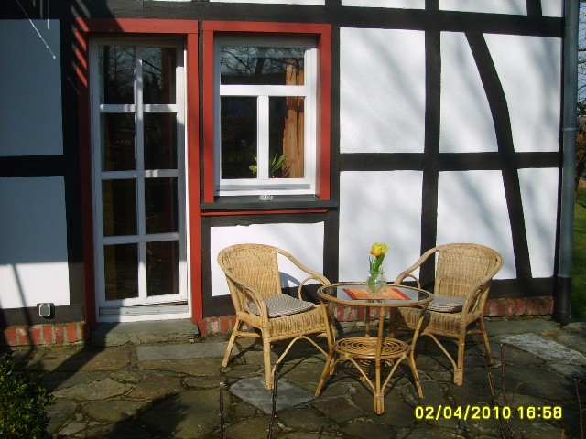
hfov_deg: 43.9
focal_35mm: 43
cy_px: 220
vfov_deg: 33.6
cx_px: 293
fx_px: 728
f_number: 7.7
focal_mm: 7.2
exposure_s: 1/180
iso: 50
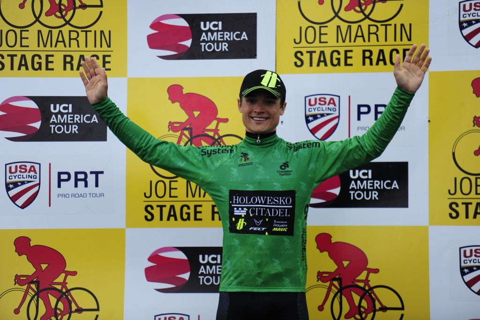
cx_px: 240
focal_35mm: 200
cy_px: 160
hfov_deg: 10.3
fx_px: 2666
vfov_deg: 6.9
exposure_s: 1/800
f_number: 2.8
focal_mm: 200
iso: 400
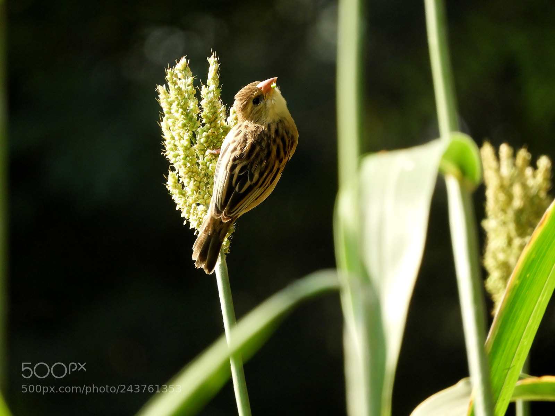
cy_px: 208
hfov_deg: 2.0
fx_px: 16033
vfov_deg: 1.5
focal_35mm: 1000
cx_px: 278
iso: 220
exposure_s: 1/250
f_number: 5.6
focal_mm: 179.2
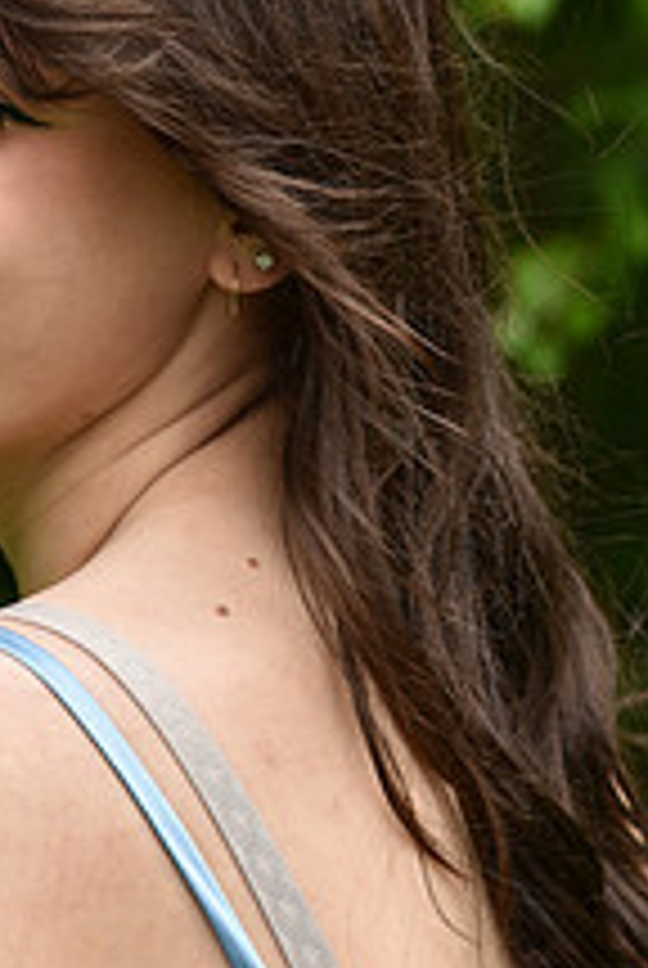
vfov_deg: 9.0
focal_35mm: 229
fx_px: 6163
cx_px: 16
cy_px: 311
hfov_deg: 6.0
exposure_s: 1/200
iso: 200
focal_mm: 85
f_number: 6.3
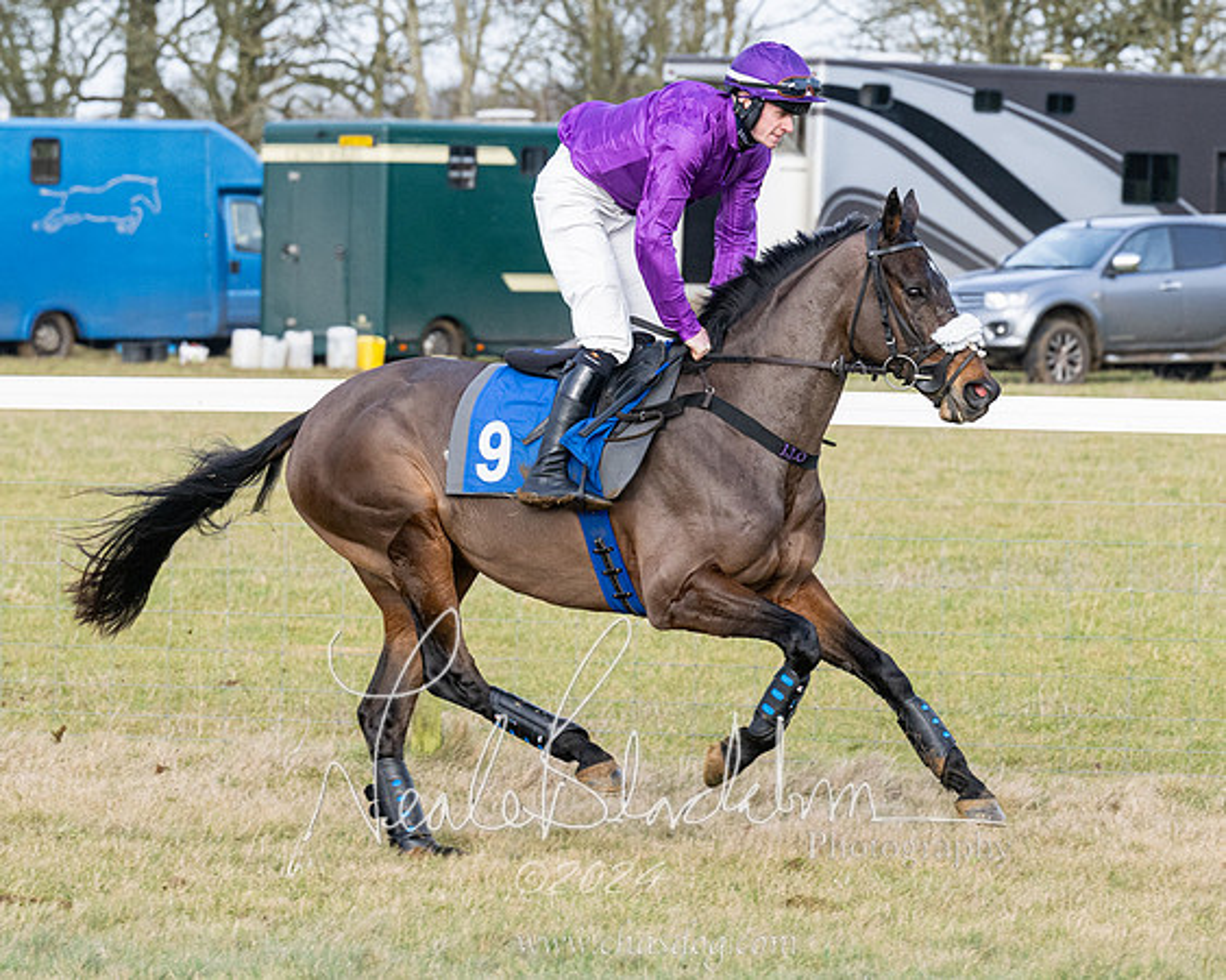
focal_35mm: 270
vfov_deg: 5.7
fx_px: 9804
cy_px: 594
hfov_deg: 7.2
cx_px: 707
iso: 400
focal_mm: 125
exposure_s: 1/800
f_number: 5
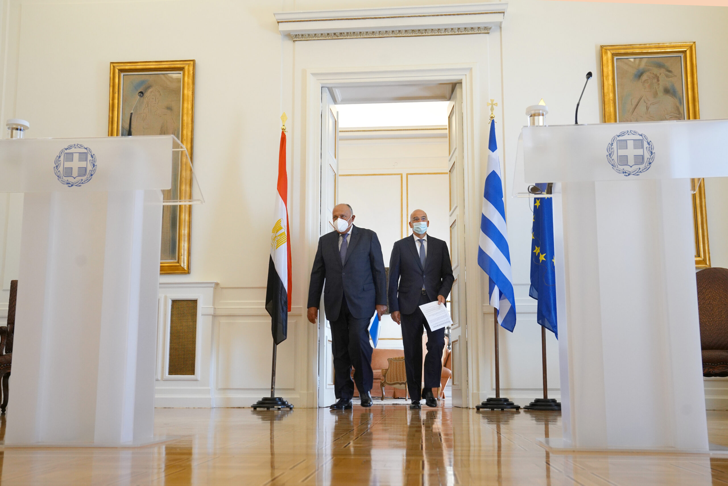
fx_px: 728
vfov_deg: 36.9
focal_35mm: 36
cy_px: 243
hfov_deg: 53.1
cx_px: 364
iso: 1600
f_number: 5.6
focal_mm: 36
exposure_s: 1/100
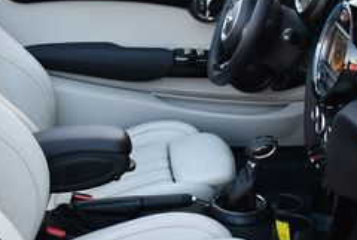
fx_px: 954
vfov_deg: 14.3
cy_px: 133
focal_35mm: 96
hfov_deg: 20.9
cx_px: 65
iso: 400
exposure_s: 1/250
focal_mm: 18
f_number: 4
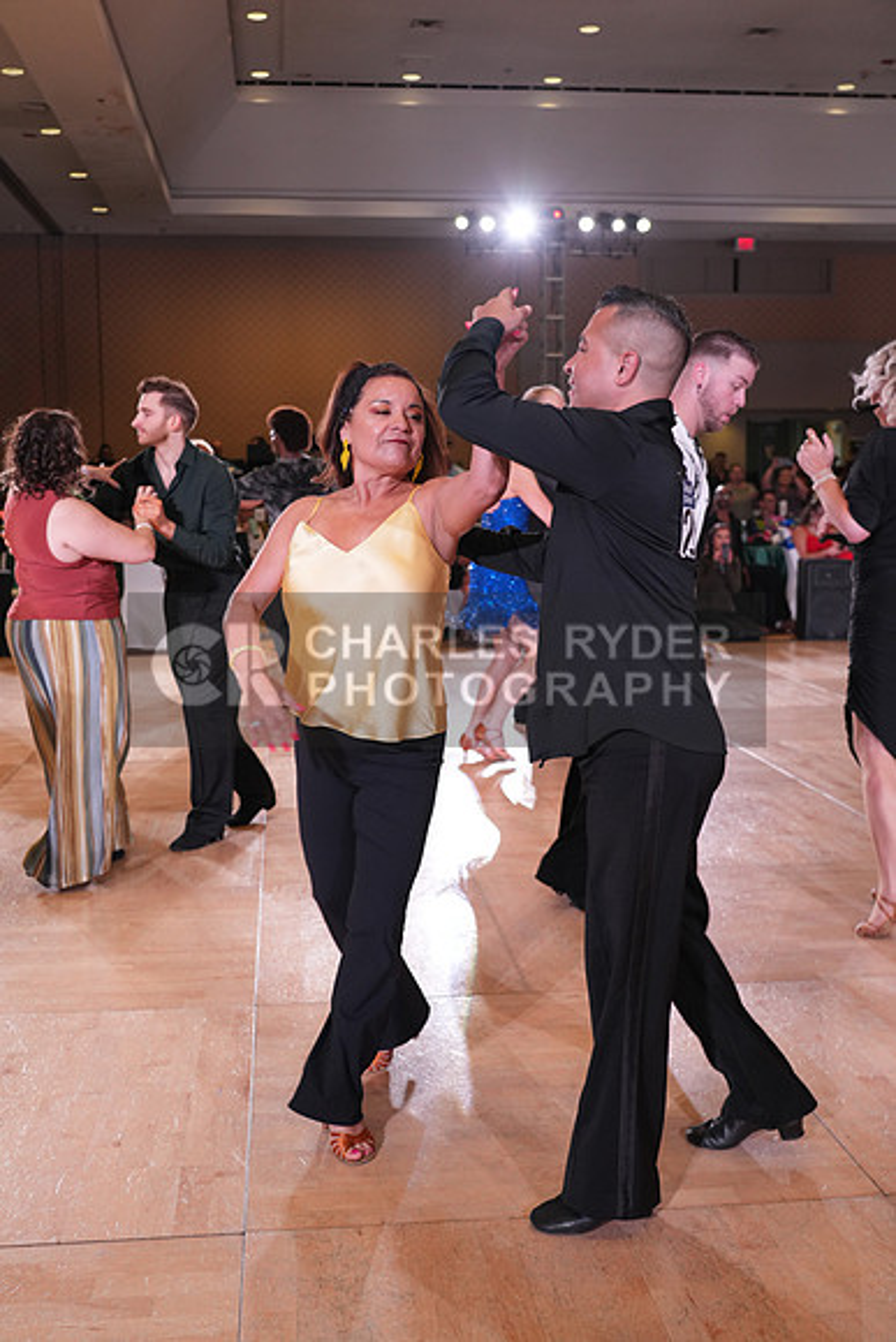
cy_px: 671
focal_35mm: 37
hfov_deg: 36.0
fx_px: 1380
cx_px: 448
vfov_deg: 51.9
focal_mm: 37
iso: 1600
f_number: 4
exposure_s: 1/320
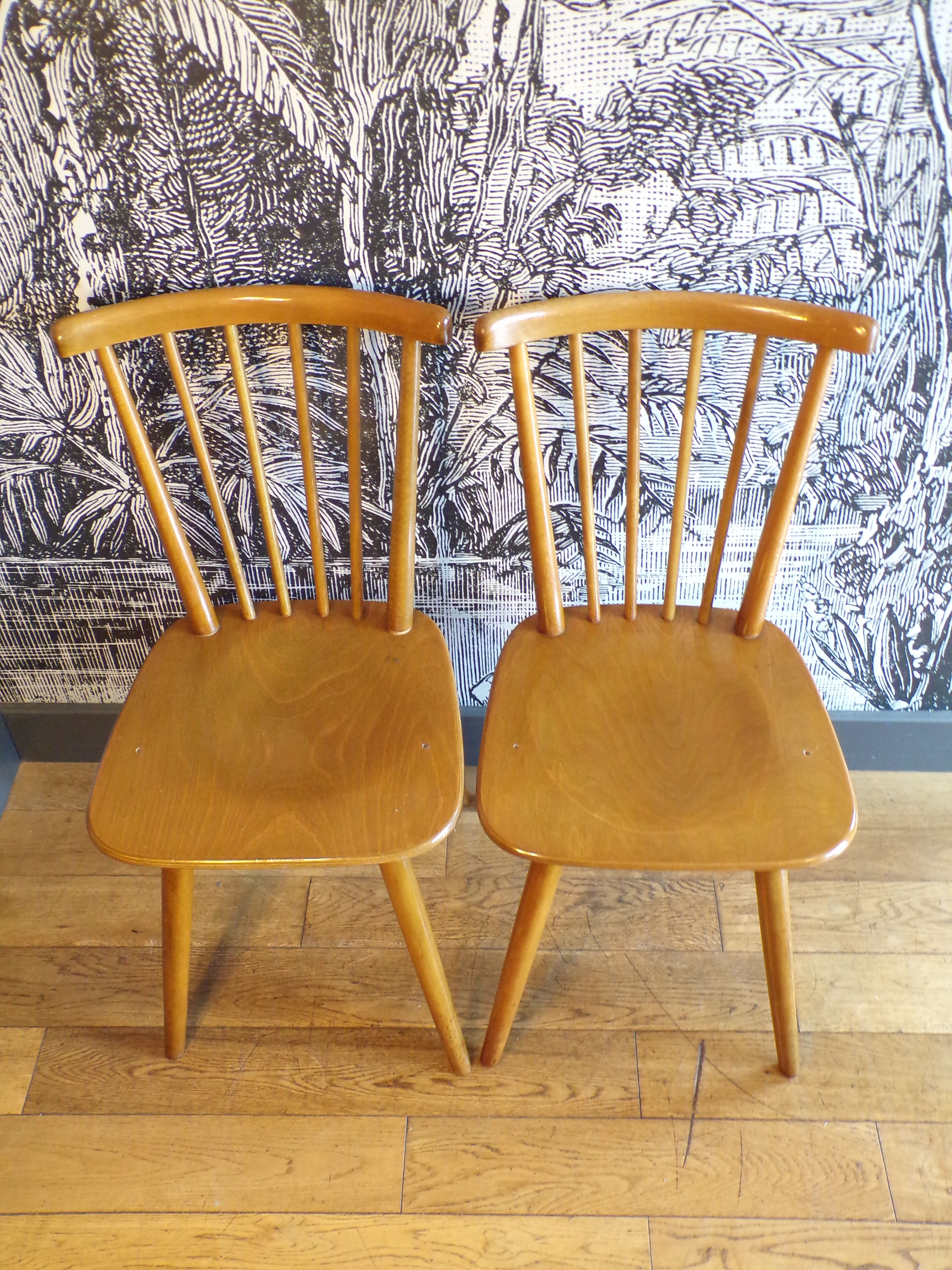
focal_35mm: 32
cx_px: 476
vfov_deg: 56.8
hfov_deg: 44.2
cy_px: 635
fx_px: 1173
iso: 353
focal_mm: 5.8
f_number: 3.2
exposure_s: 1/17
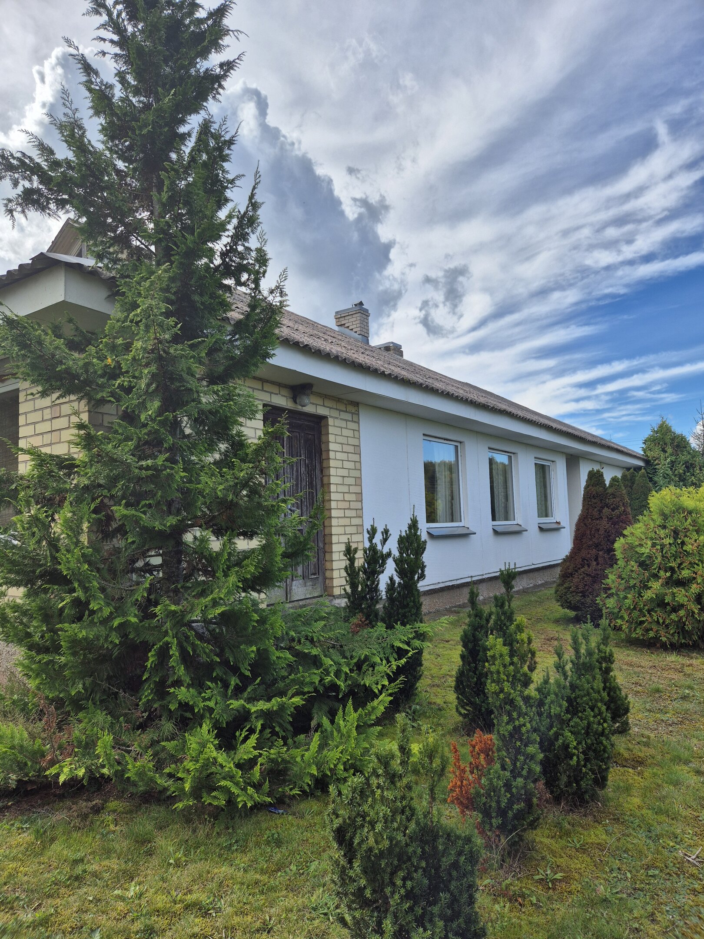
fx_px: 624
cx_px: 352
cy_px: 470
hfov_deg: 58.9
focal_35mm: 23
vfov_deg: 73.9
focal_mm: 5.4
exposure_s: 1/1968
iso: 25
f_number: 1.8
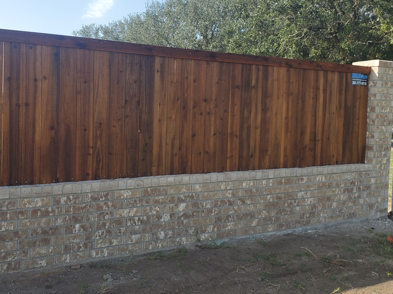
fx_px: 397
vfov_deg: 40.7
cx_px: 153
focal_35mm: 35
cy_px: 136
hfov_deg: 52.2
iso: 50
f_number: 2.4
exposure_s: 1/802
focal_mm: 4.3
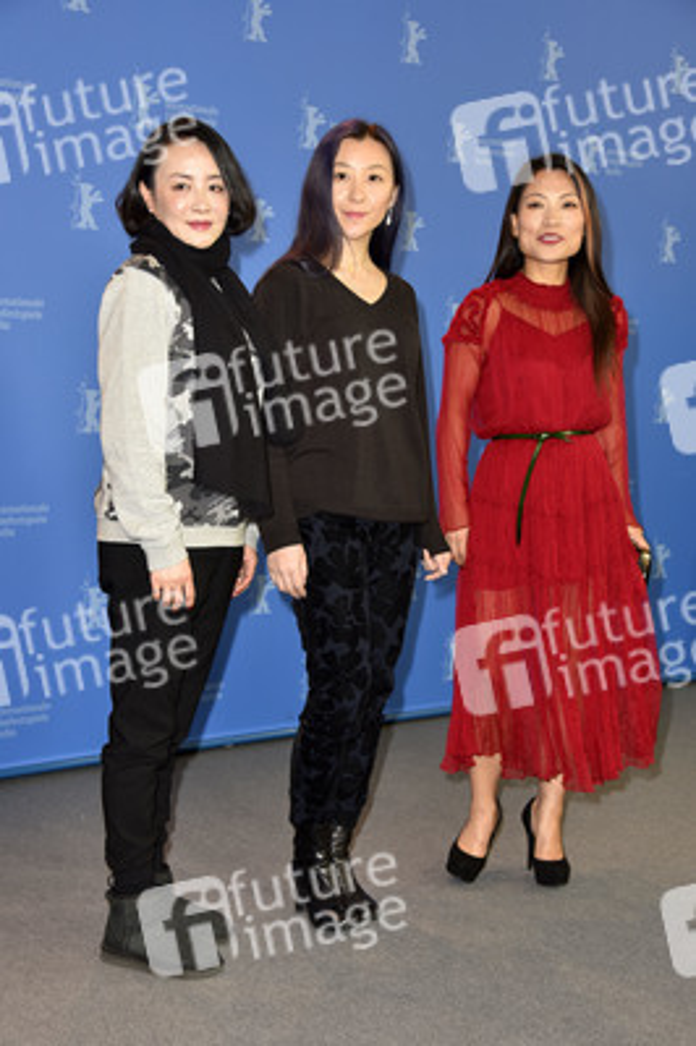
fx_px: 1598
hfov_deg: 24.6
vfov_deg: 36.3
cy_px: 523
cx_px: 348
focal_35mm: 55
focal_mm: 55
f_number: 5.6
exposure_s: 1/125
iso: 500
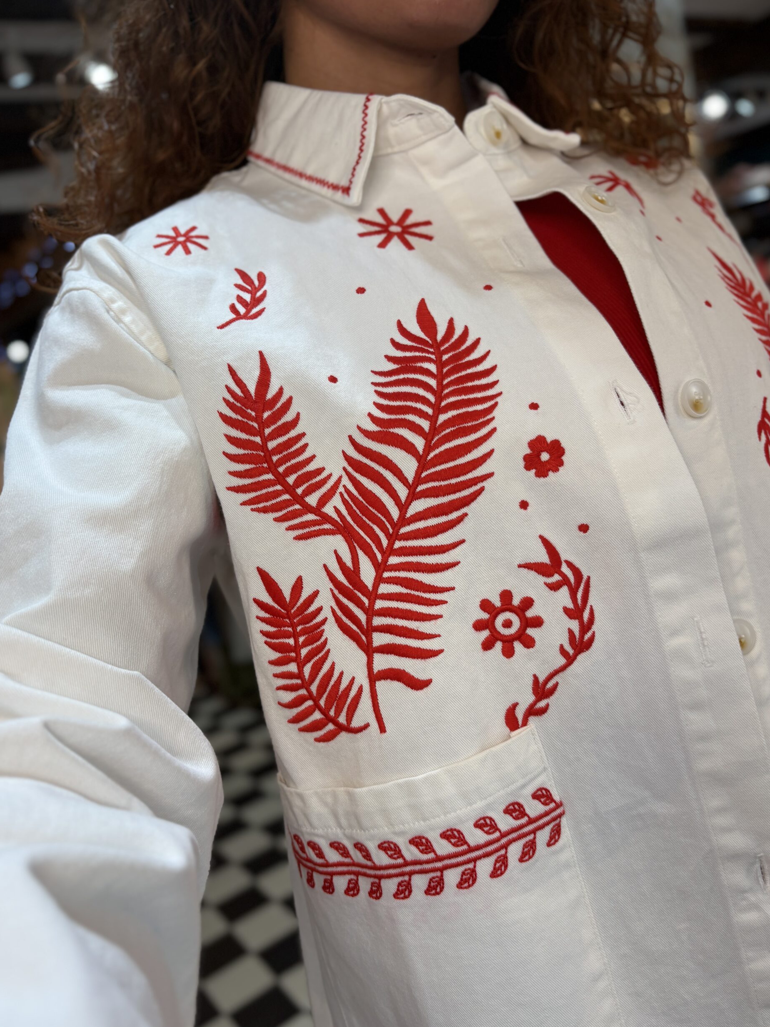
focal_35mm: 27
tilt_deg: -12.5
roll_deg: +11.6
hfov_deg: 51.4
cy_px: 532
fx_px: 801
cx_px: 377
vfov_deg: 65.3
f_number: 1.6
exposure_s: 1/100
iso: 50
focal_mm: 5.96
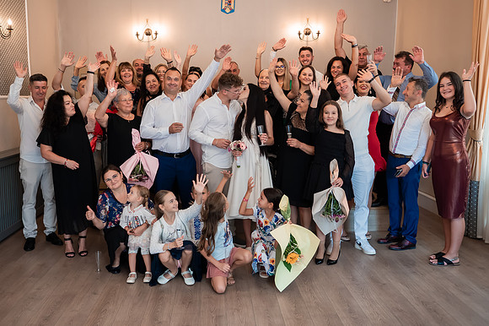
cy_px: 154
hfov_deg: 55.9
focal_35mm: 34
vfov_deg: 38.9
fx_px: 461
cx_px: 225
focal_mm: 28
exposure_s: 1/200
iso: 1600
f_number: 2.8
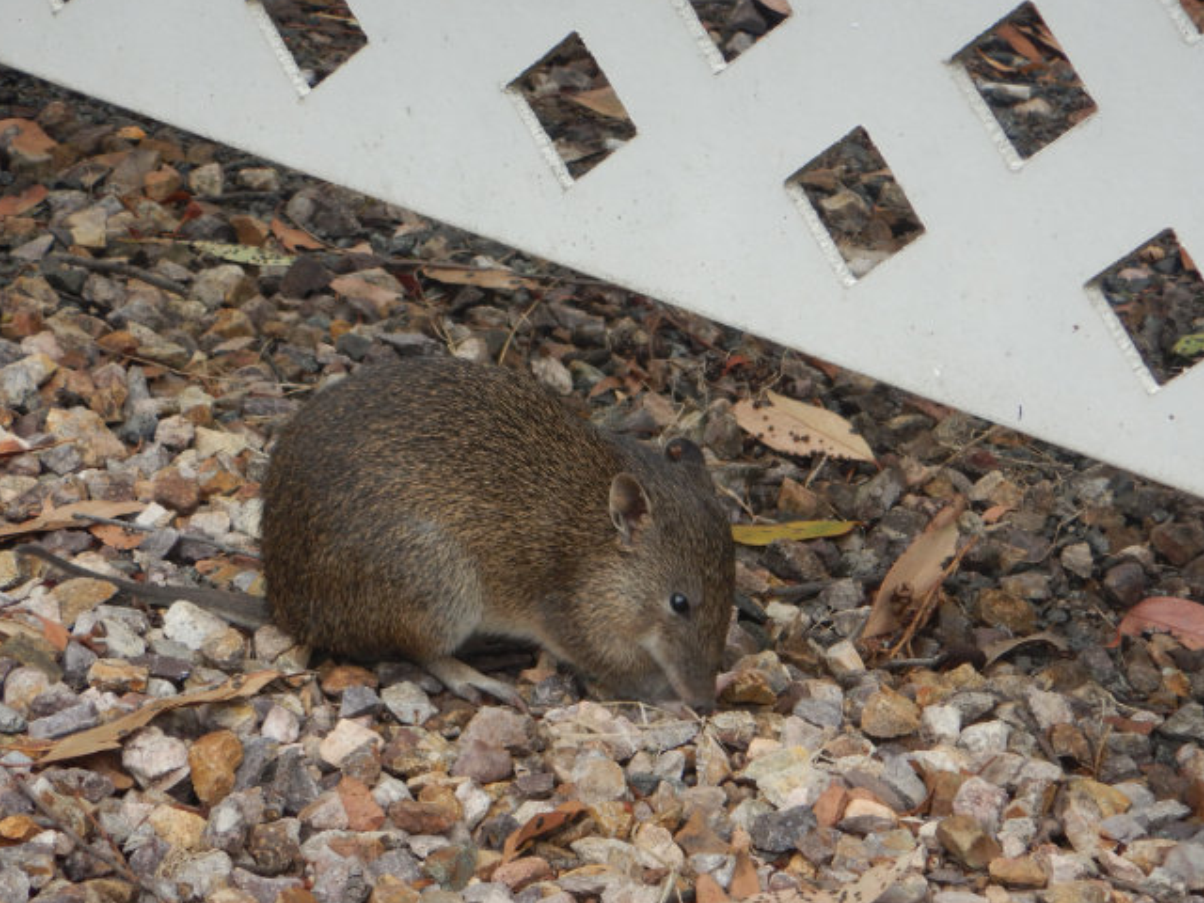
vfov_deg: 9.9
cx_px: 576
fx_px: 5217
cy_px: 508
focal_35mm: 150
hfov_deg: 13.2
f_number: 4.9
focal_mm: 21.5
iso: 125
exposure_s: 1/80
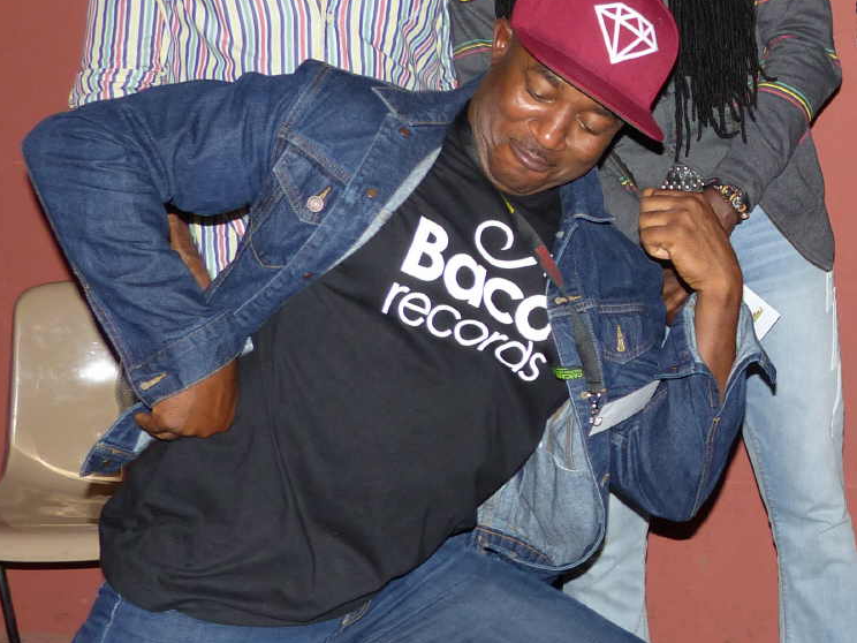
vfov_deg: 35.9
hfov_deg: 47.9
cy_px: 153
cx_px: 426
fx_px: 966
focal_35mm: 39
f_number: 2.8
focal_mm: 5.2
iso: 160
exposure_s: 1/60
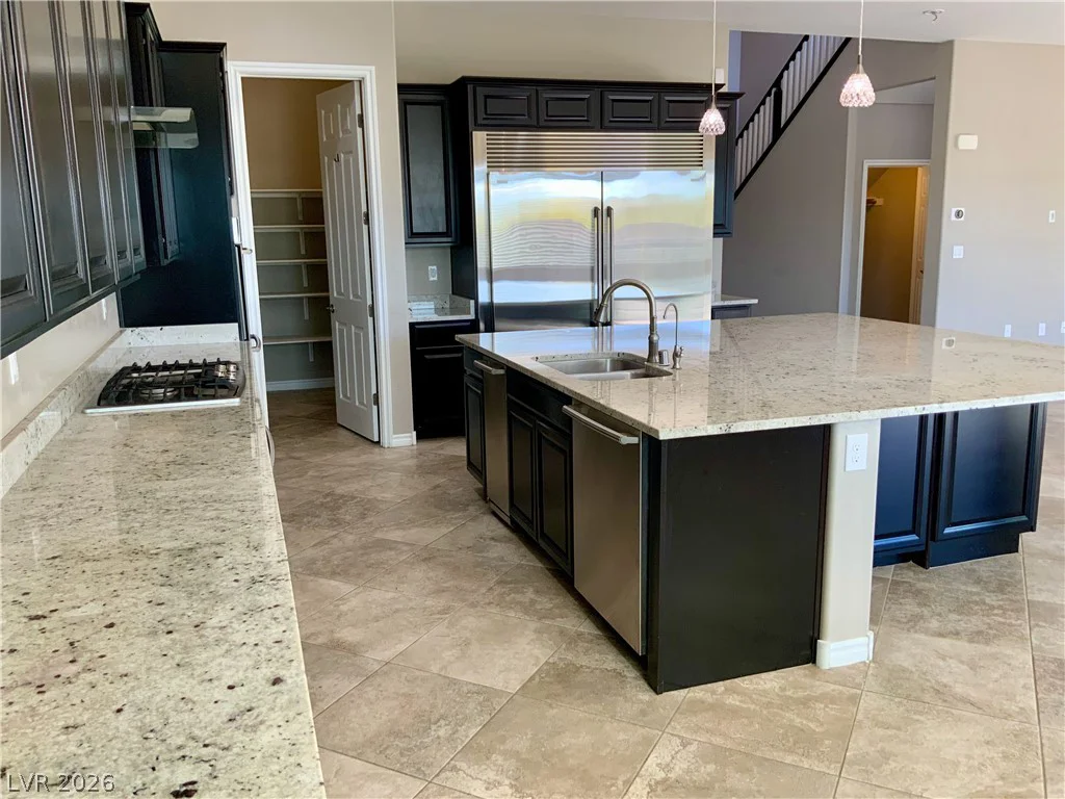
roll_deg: +1.4
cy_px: 400
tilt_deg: -11.6
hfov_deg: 61.7
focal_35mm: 29
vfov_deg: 48.2
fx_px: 892
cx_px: 532
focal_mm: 3
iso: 64
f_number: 1.8
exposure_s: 1/120
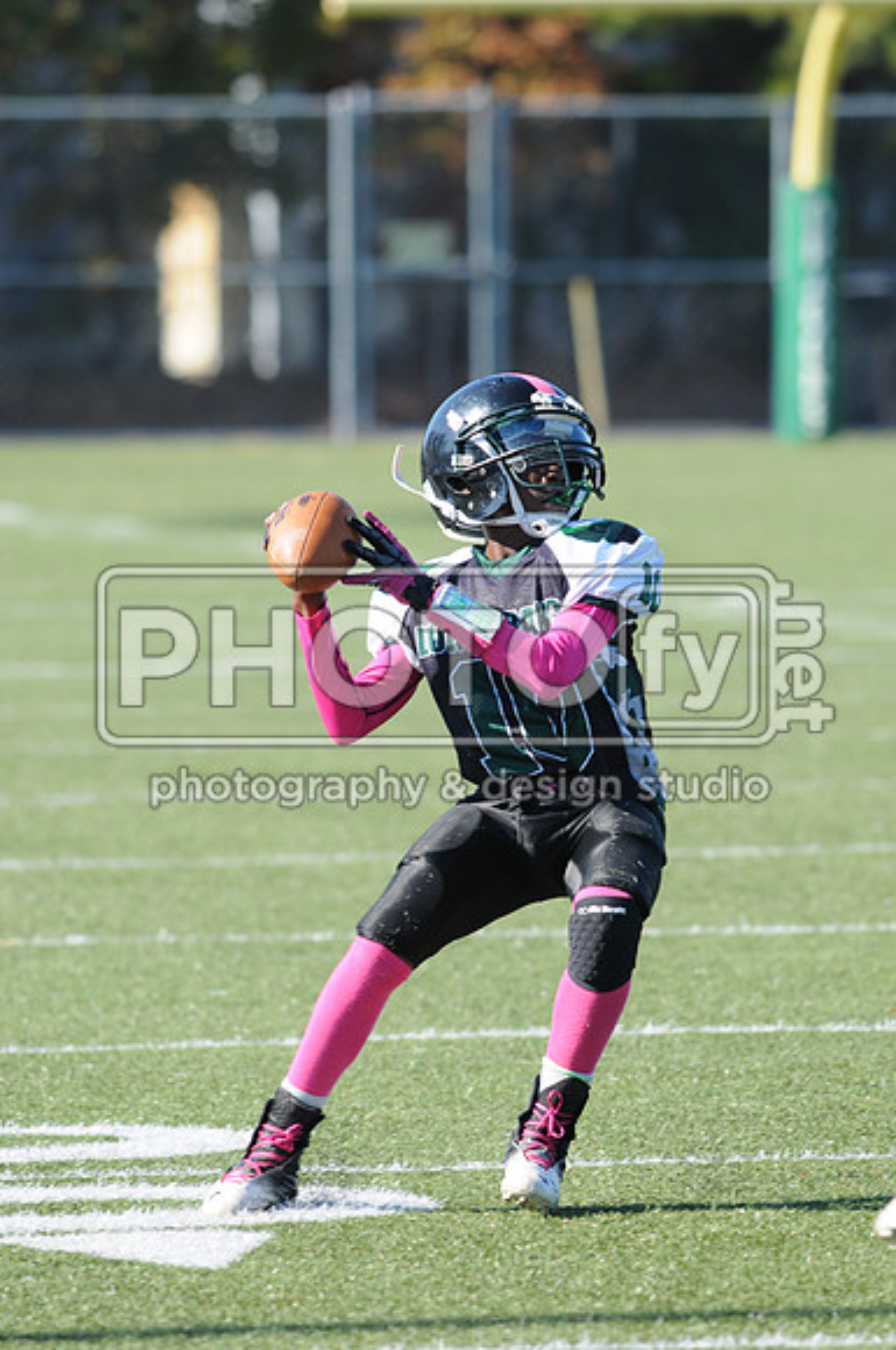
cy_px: 675
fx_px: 16849
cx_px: 448
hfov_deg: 3.0
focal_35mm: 450
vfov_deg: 4.6
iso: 200
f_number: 5
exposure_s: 1/500
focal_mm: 300
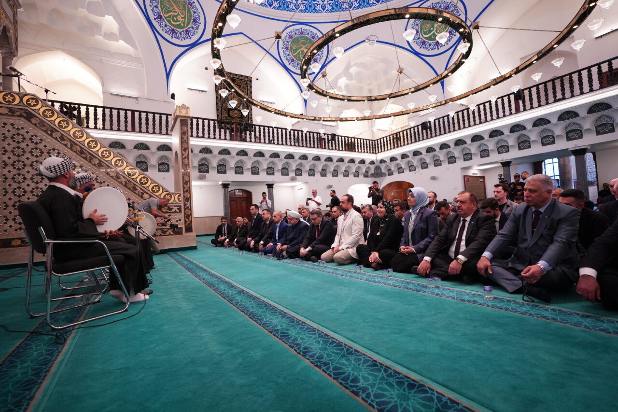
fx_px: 275
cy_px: 206
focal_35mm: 16
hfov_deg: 96.7
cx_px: 309
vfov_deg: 73.7
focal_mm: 16
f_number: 2.8
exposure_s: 1/200
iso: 1600
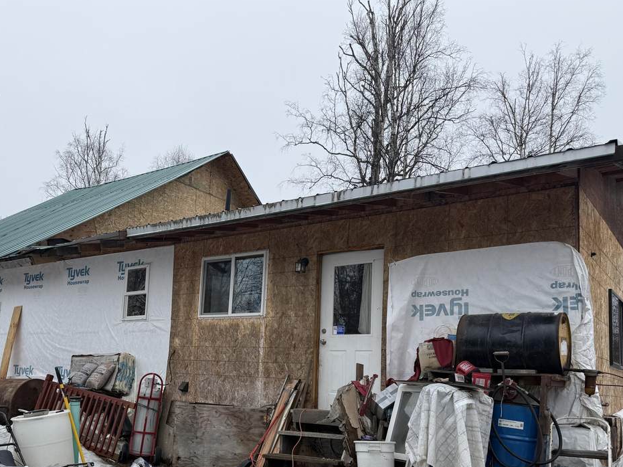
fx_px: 594
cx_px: 232
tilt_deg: +7.9
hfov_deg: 54.7
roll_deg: -2.8
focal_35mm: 33
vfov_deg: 42.4
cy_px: 306
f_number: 1.78
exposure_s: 1/2169
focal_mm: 6.76
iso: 80
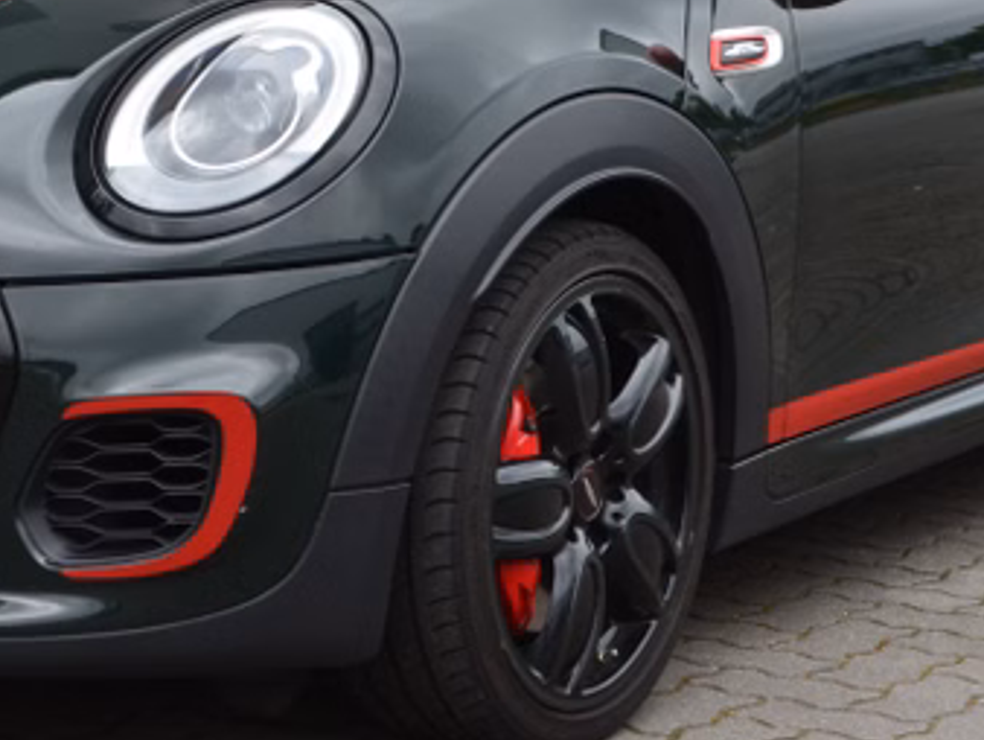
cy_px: 166
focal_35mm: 109
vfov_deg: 13.5
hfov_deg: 18.0
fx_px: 3101
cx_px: 338
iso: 200
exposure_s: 1/60
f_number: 10
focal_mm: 32
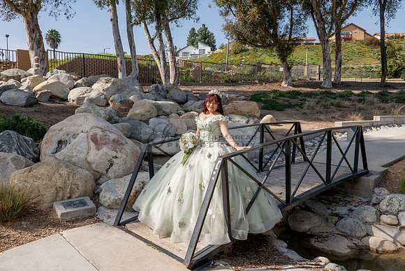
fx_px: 315
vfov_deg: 46.4
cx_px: 202
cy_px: 136
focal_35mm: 28
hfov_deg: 65.5
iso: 200
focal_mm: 28
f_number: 8
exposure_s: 1/250
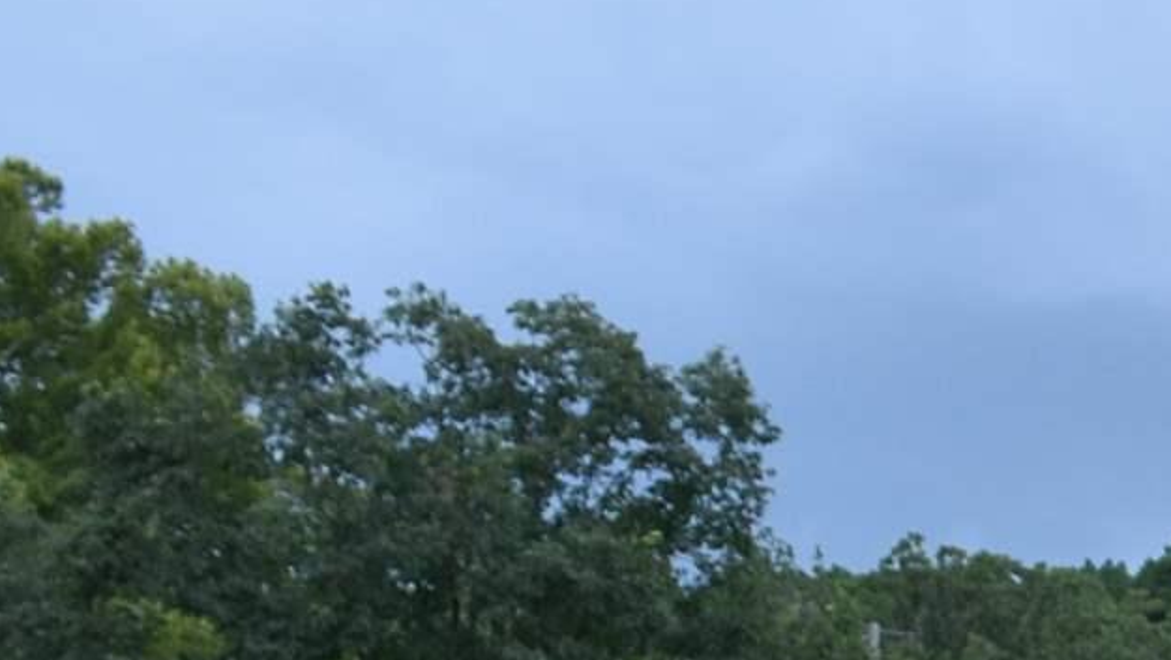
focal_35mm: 139
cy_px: 1397
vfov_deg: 8.2
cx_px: 2091
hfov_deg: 13.8
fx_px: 4317
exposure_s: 1/250
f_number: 5.6
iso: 220
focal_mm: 18
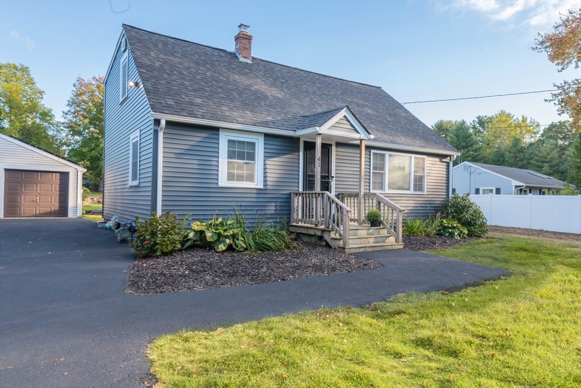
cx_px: 290
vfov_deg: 53.1
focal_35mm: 24
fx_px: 387
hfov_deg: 73.7
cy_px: 194
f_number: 16
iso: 100
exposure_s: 1/8
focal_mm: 24
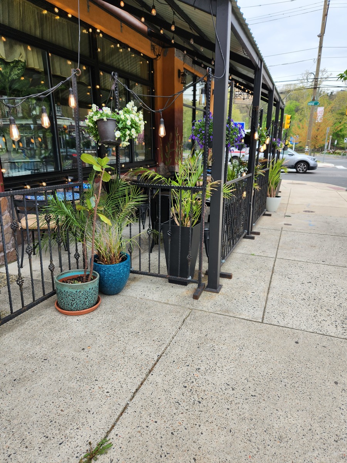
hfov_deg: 58.9
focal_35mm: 23
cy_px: 232
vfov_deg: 73.9
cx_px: 174
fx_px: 307
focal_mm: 5.4
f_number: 1.8
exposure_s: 1/405
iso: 20
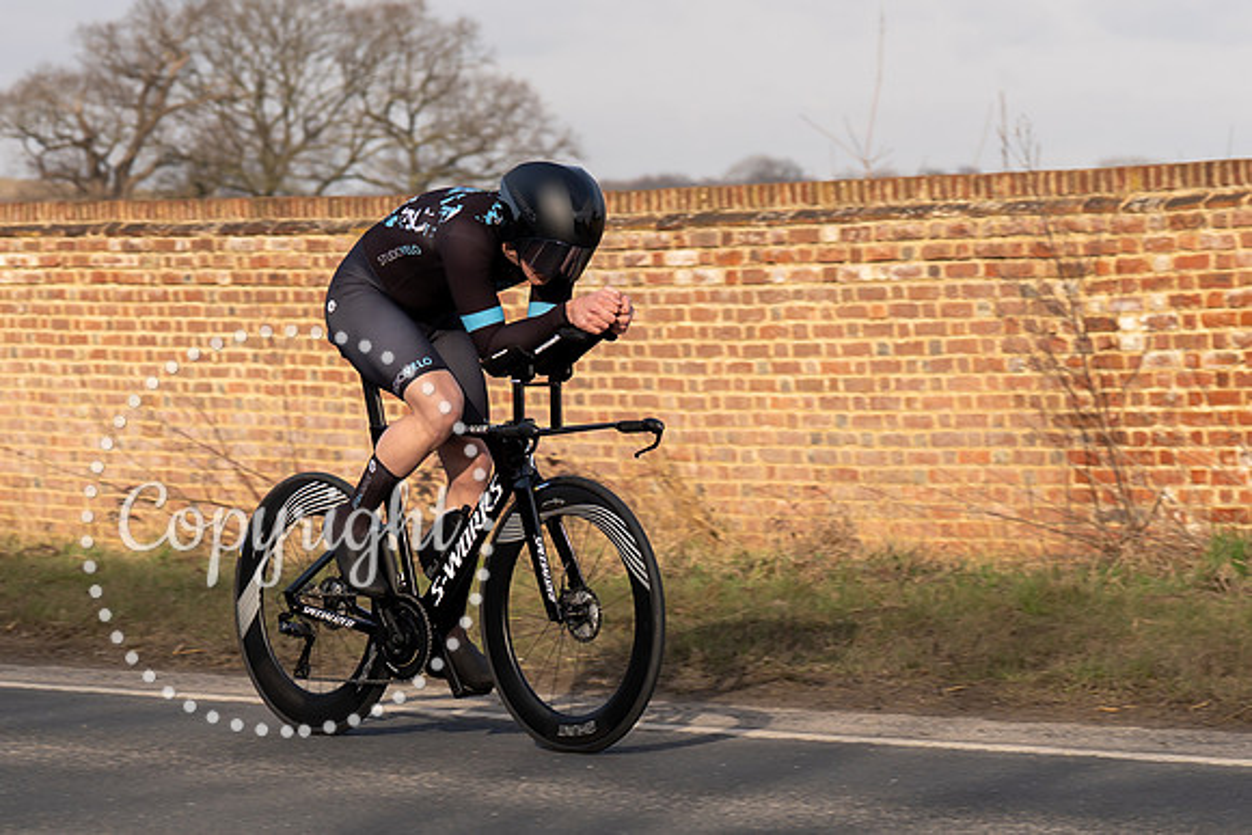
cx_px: 489
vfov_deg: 9.1
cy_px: 318
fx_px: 5241
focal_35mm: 151
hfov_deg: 13.6
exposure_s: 1/800
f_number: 4
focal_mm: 70
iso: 100
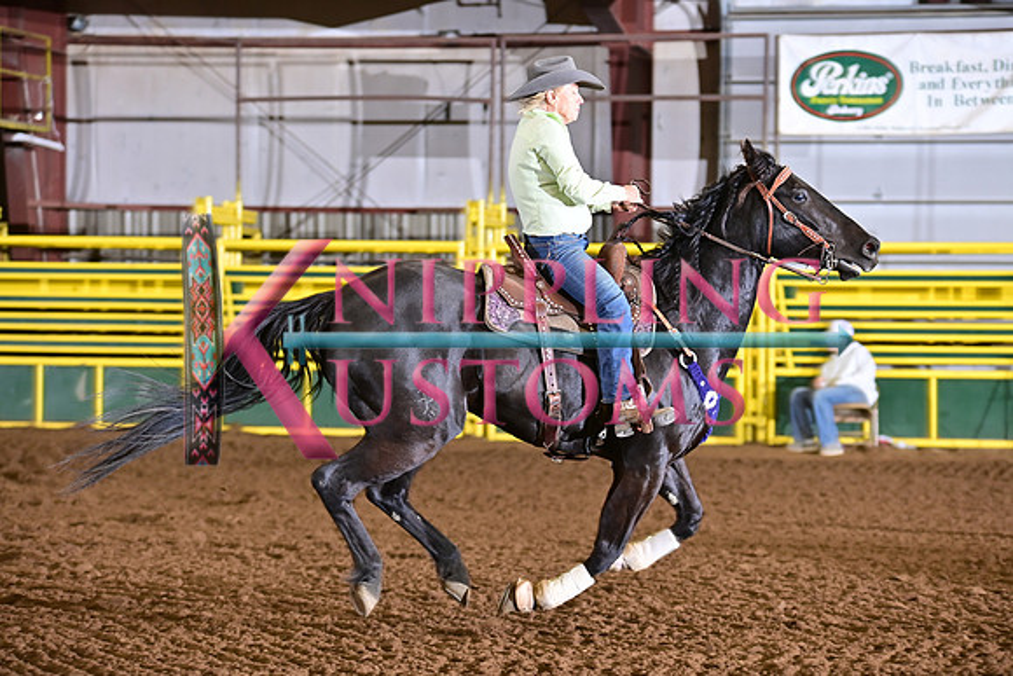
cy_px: 338
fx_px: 3434
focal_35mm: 122
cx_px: 506
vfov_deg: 11.2
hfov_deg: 16.8
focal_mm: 122
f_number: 3.2
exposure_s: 1/200
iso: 1250
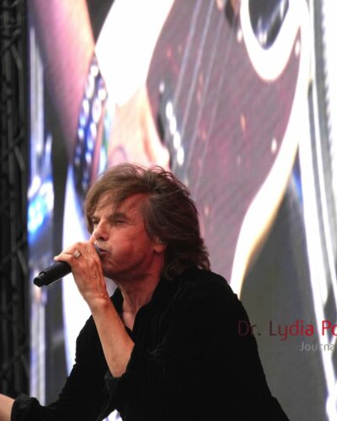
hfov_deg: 4.0
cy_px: 210
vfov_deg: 5.0
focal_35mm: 389
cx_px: 162
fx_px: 4848
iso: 1250
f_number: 6.3
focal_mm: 183
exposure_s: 1/320
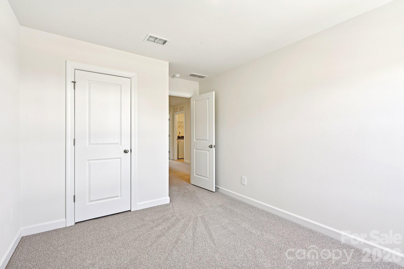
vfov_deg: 72.0
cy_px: 134
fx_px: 185
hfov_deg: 95.0
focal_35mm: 16
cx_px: 202
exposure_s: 1/15
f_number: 8
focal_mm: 16.5
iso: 160
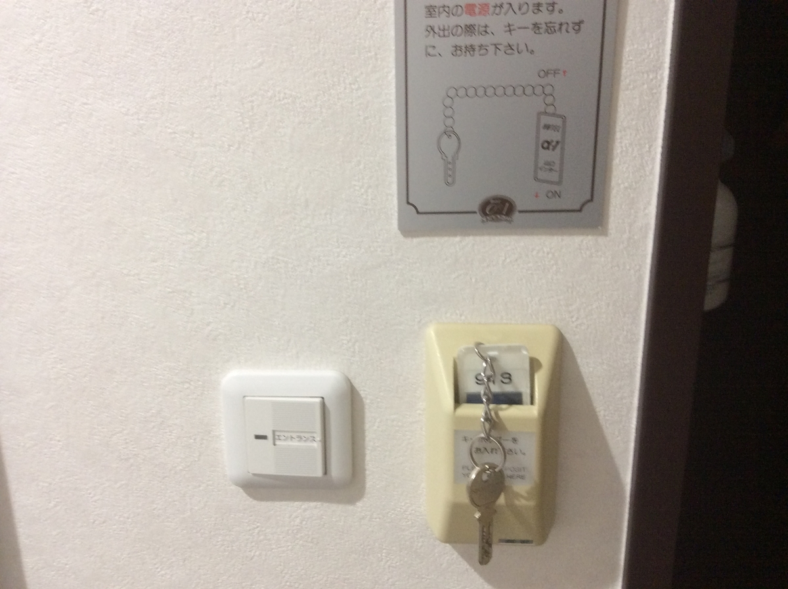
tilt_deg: -16.6
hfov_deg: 56.9
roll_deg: -0.5
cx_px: 394
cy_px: 294
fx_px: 727
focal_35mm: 32
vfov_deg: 44.0
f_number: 2.4
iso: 125
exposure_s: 1/24
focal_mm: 3.3
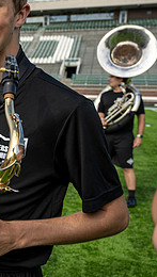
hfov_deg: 18.0
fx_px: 413
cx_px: -109
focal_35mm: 56
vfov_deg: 37.2
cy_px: 137
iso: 40
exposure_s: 1/250
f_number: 4.5
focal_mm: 24
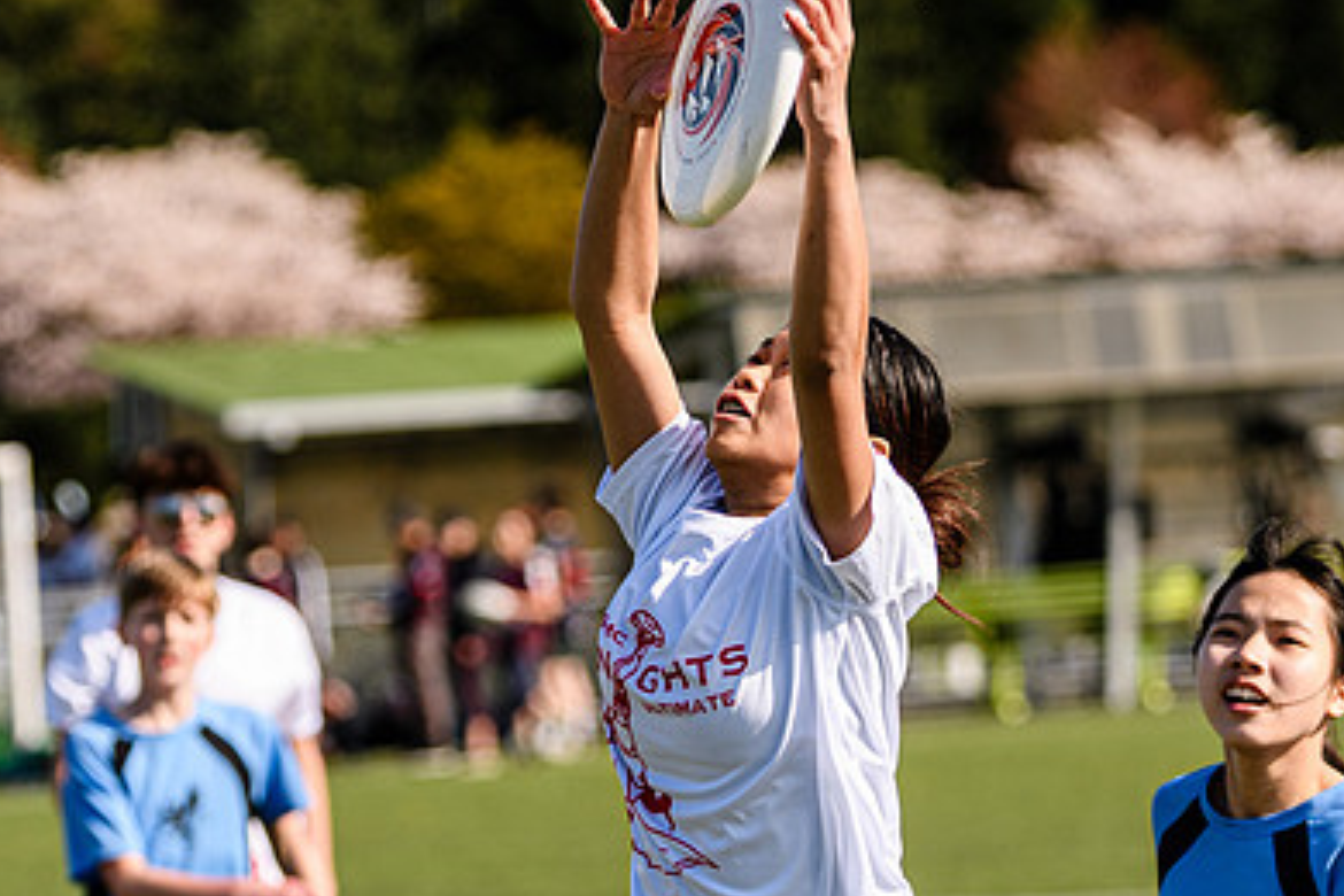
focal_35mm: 326
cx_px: 724
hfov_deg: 6.3
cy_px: 637
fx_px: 12170
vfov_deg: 4.2
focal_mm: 116
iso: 160
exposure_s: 1/2500
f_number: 3.2
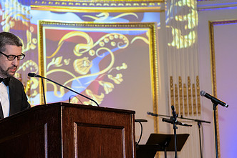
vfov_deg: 13.1
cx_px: 75
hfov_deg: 19.4
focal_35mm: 105
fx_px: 692
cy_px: 90
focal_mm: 60
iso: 1600
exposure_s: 1/125
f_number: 3.2
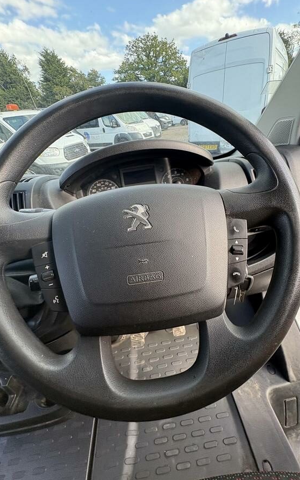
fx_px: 196
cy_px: 238
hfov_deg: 74.7
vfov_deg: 101.5
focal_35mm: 15
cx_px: 162
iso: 100
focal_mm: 2.22
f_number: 2.2
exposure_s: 1/141
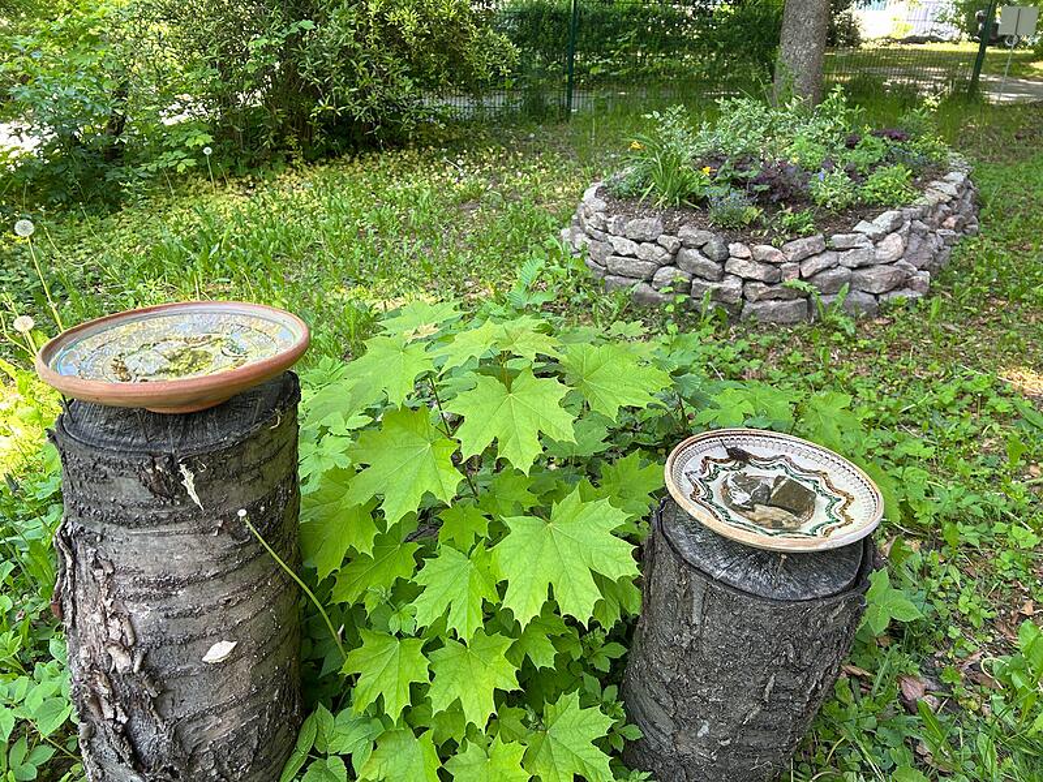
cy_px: 391
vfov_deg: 53.1
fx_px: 783
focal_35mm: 26
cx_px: 522
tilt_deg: -25.8
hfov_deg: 67.3
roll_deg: -2.3
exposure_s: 1/121
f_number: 1.5
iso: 50
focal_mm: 5.7
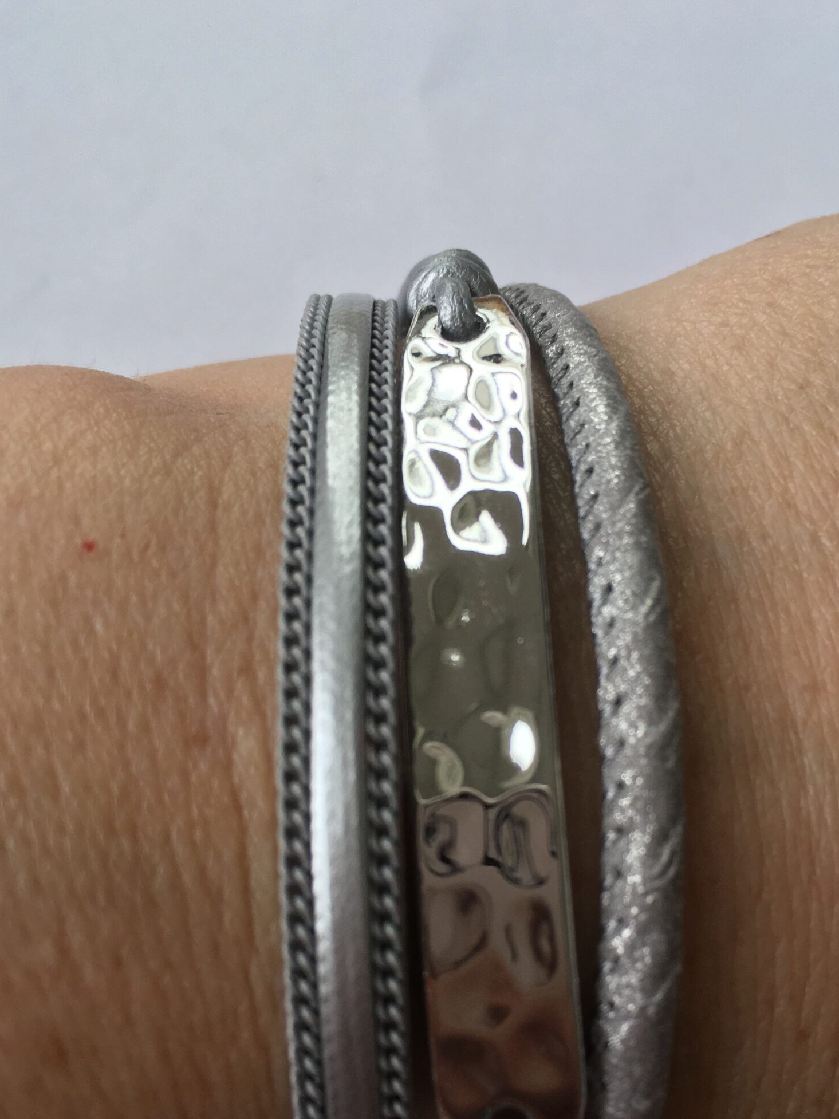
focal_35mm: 38
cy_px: 695
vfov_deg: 48.5
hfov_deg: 37.7
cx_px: 438
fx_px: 1228
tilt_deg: -72.1
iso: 32
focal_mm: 4.15
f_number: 2.2
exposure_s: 1/100
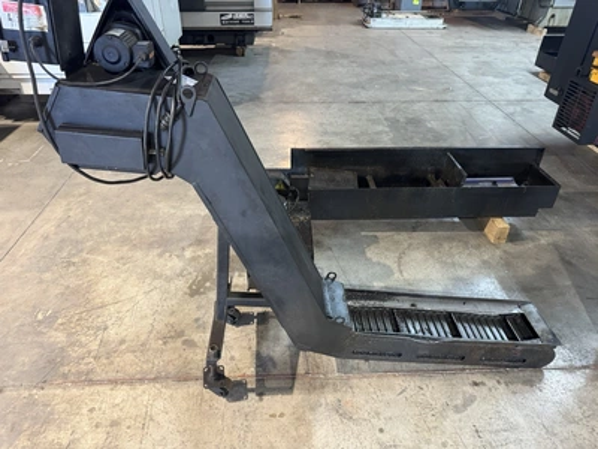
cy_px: 224
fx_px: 415
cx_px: 299
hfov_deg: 71.6
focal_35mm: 24
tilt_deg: -33.2
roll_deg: -0.7
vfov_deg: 56.8
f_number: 1.78
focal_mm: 6.76
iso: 500
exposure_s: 1/60
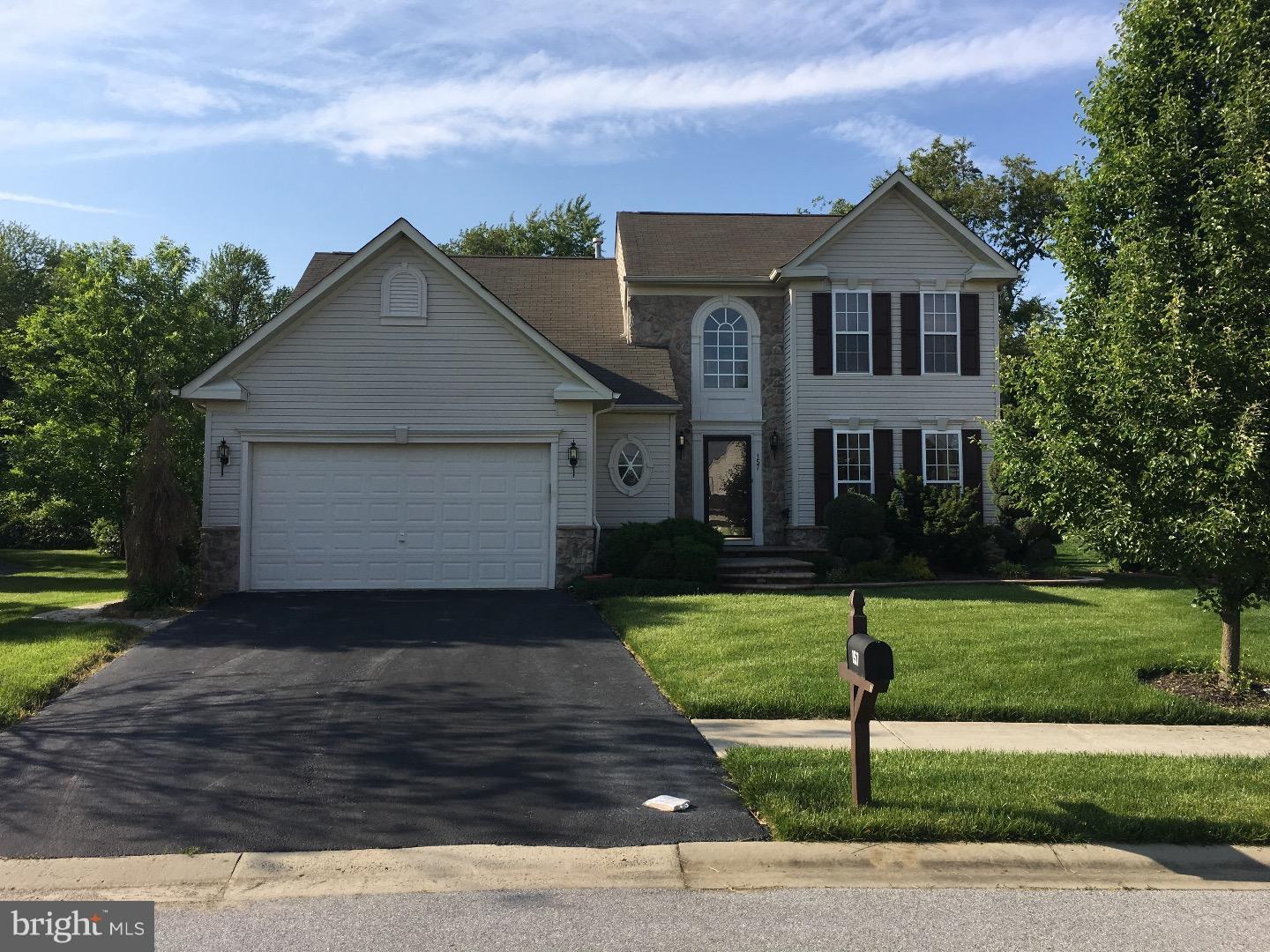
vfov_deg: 48.2
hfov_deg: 61.7
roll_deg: +0.2
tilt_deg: +6.2
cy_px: 476
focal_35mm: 29
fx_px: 1064
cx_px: 635
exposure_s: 1/1399
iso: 25
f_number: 2.2
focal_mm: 4.15
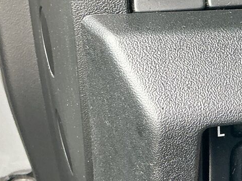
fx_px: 727
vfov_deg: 14.0
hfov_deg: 17.5
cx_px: 334
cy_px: 3
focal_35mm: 104
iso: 64
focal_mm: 3
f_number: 1.8
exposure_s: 1/60
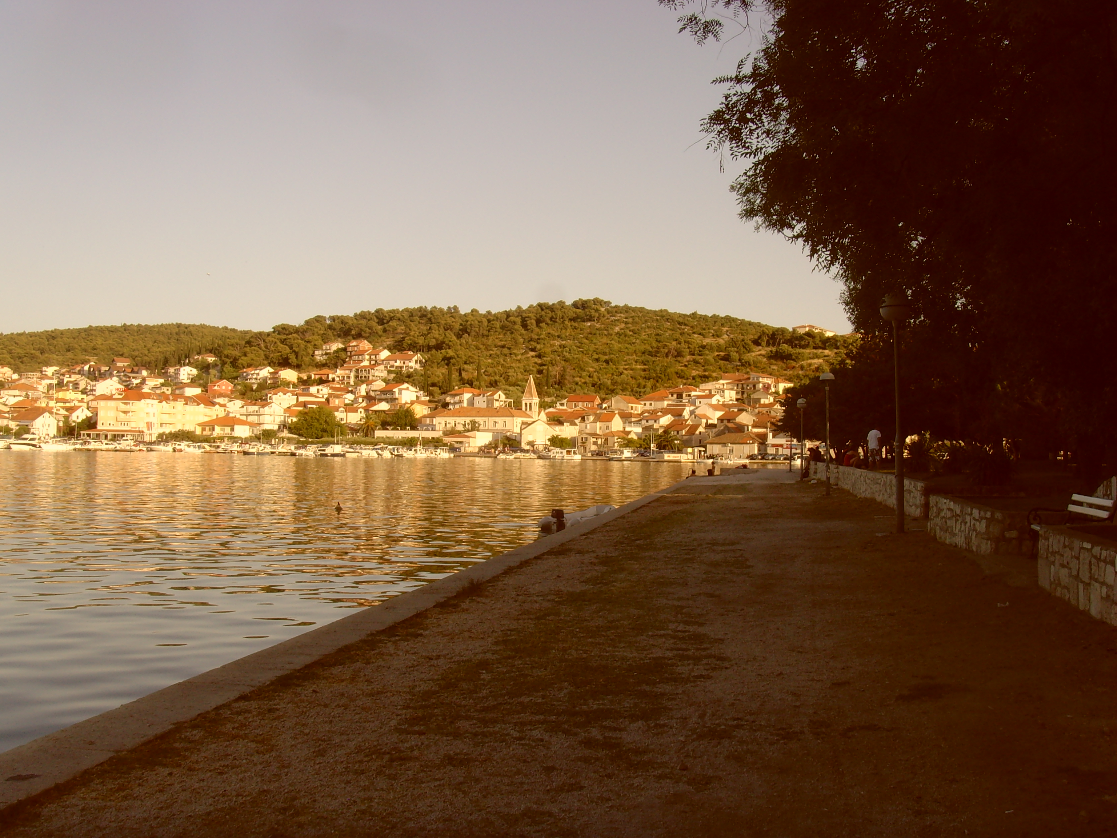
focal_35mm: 39
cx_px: 558
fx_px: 1258
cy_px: 419
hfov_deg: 47.9
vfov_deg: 36.8
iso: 80
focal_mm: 6.6
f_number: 6.3
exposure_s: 1/180
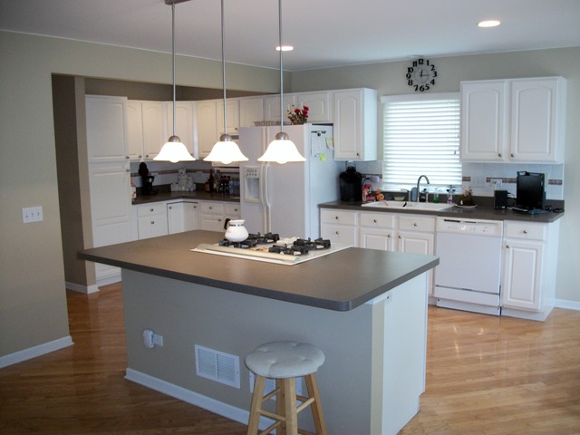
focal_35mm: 32
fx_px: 536
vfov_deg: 44.2
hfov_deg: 56.8
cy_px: 218
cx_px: 290
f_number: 2.9
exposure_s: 1/40
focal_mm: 5.7
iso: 160
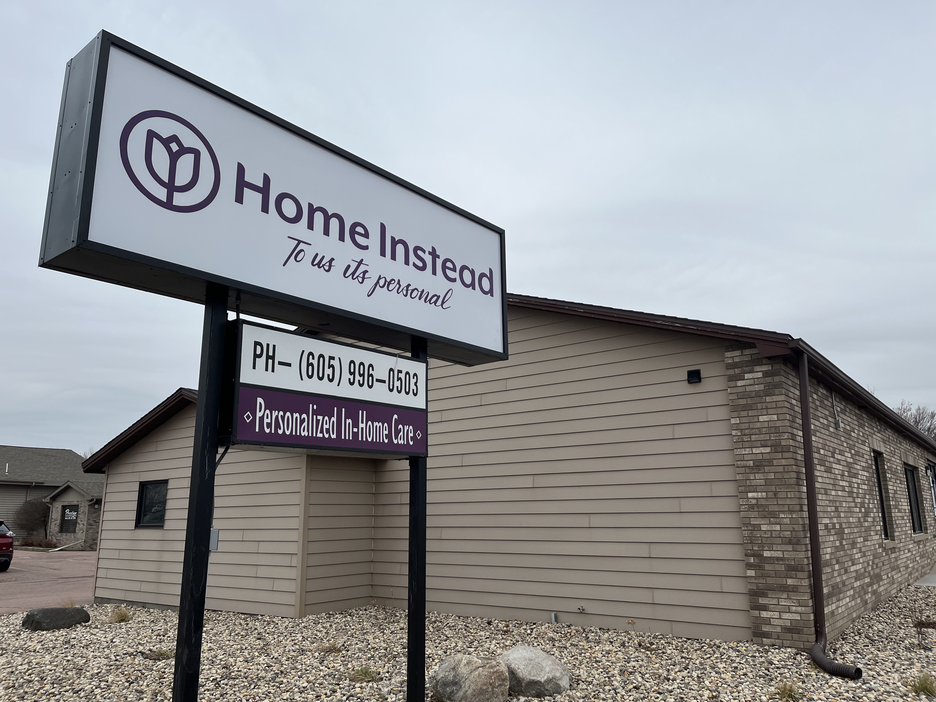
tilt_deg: +13.1
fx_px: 703
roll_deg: +0.2
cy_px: 351
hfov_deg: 67.3
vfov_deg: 53.1
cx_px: 468
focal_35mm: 26
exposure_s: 1/4651
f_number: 1.6
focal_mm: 5.1
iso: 50
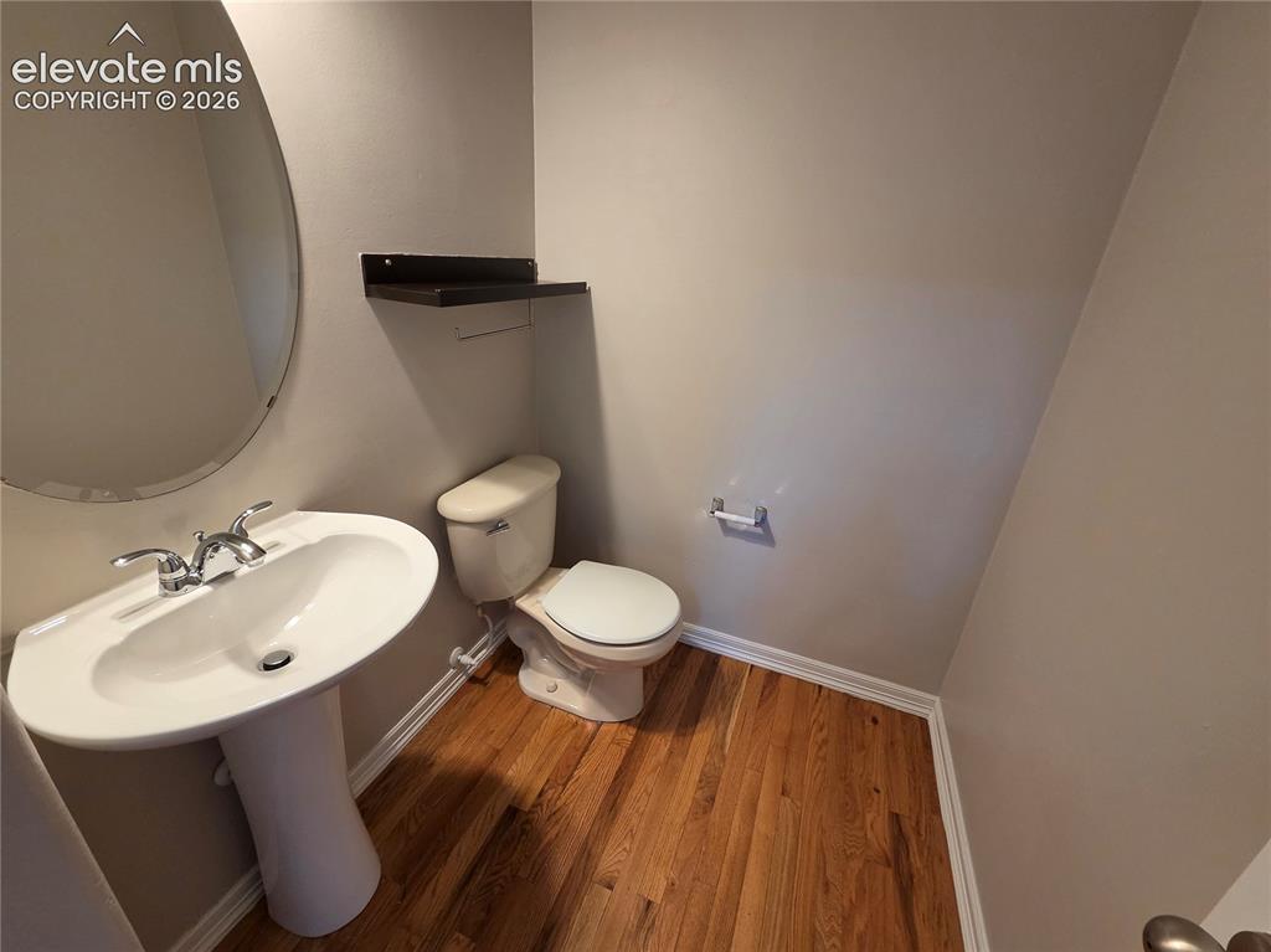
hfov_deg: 106.2
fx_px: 477
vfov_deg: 89.9
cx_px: 636
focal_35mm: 13
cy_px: 476
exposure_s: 1/60
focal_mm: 2.2
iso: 250
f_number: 2.2
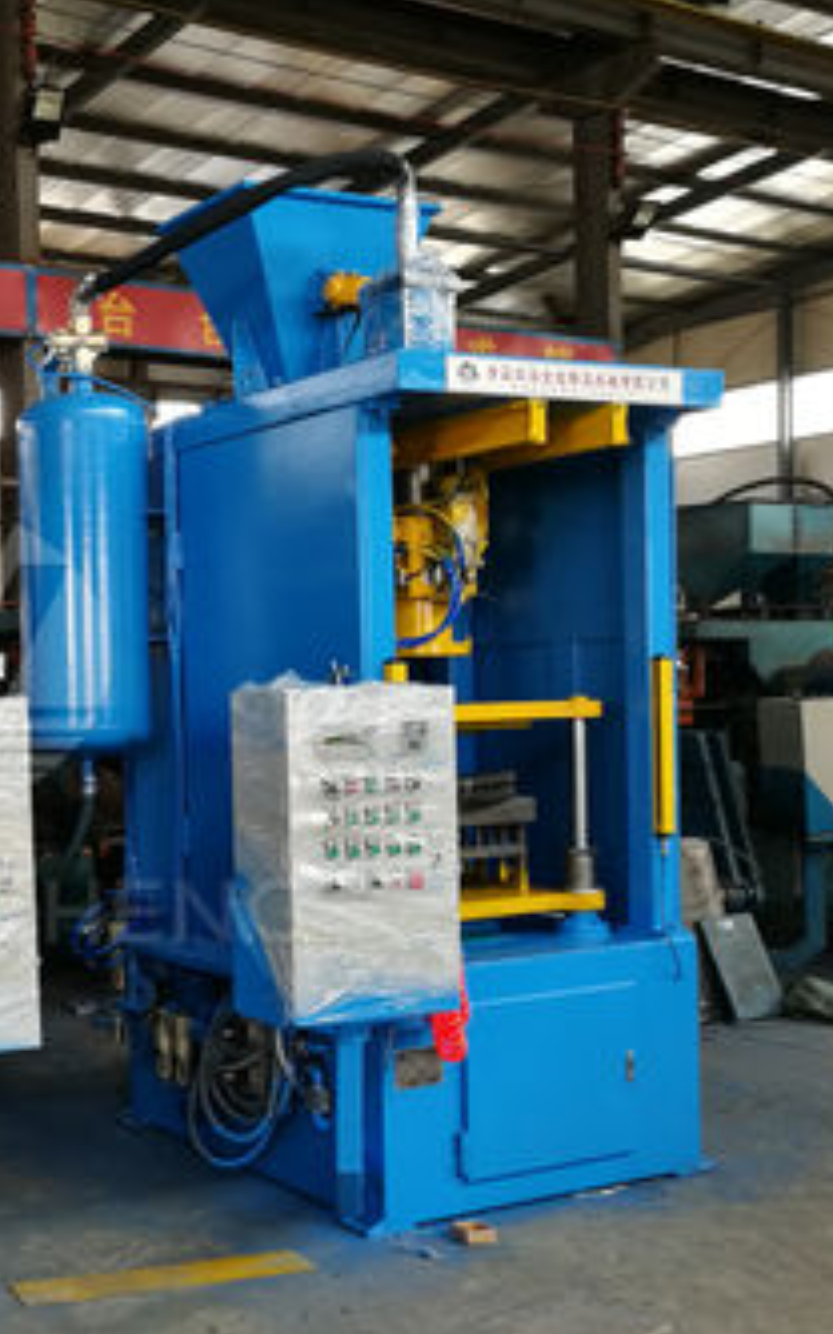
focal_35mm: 43
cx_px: -100
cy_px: 743
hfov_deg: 27.2
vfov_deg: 46.1
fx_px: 1563
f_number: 2.2
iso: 125
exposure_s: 1/50
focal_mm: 4.5
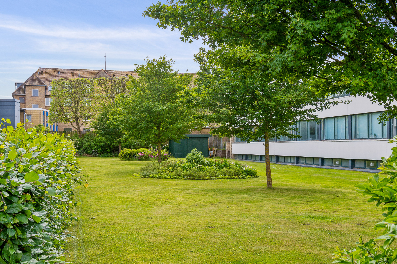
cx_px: 198
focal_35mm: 48
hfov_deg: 41.1
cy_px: 132
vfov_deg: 28.1
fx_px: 529
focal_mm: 32
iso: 450
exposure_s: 1/160
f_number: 13
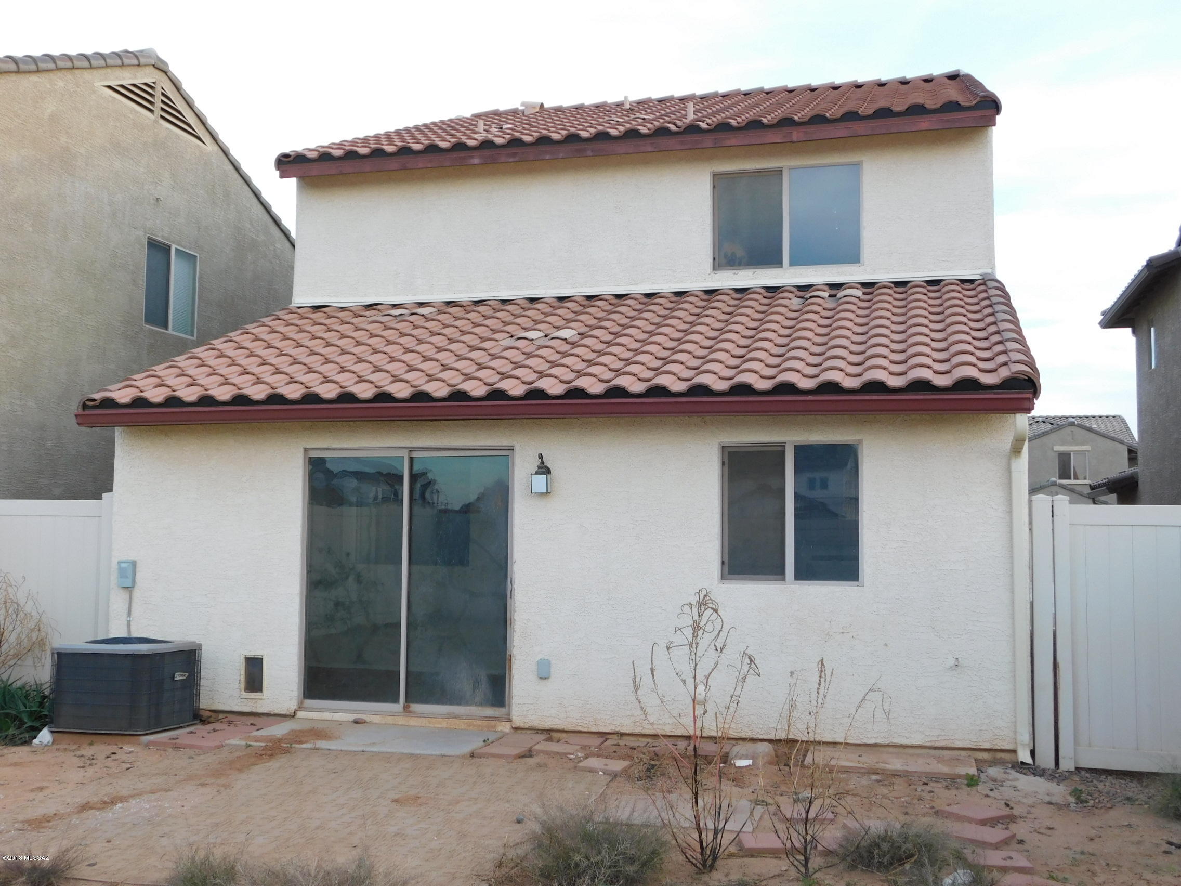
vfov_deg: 39.7
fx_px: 1228
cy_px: 443
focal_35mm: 36
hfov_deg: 51.4
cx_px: 590
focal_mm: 6.3
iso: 125
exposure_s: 1/80
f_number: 3.5
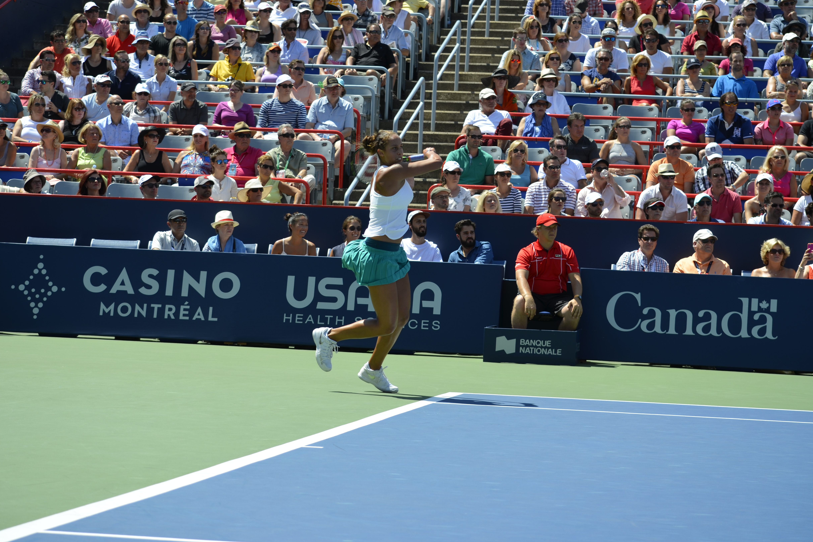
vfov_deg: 12.6
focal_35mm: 109
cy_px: 270
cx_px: 404
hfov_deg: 18.8
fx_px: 2461
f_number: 5.6
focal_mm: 72
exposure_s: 1/500
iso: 100
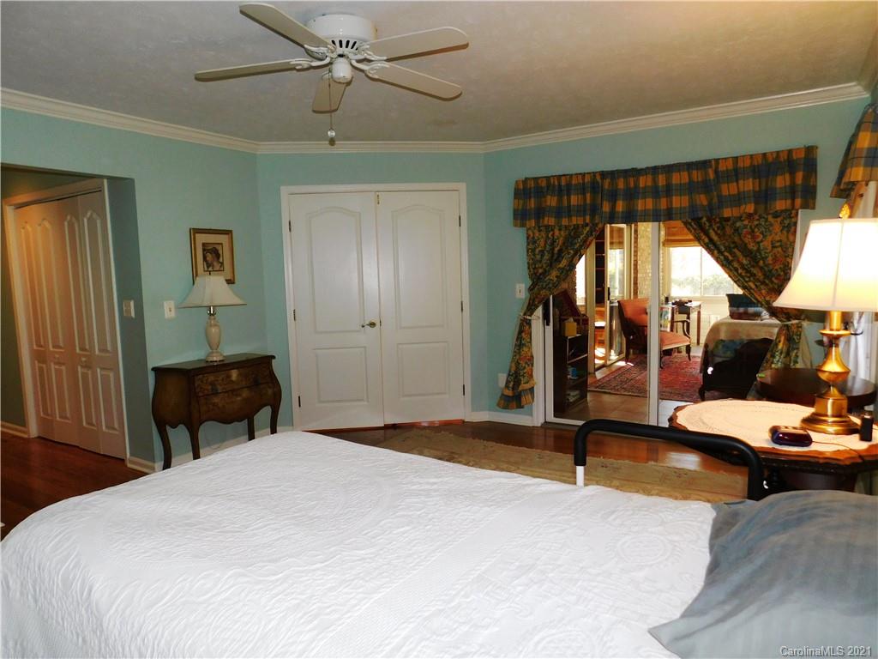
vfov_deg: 58.9
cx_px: 439
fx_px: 583
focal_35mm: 23
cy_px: 330
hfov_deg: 73.9
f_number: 3
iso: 200
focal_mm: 4
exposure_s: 1/30
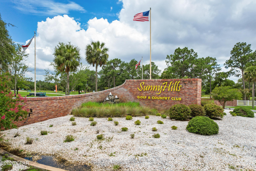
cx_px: 128
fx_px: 156
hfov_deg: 78.6
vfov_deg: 57.2
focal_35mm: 22
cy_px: 86
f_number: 2.8
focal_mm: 8.38
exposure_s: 1/1600
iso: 100
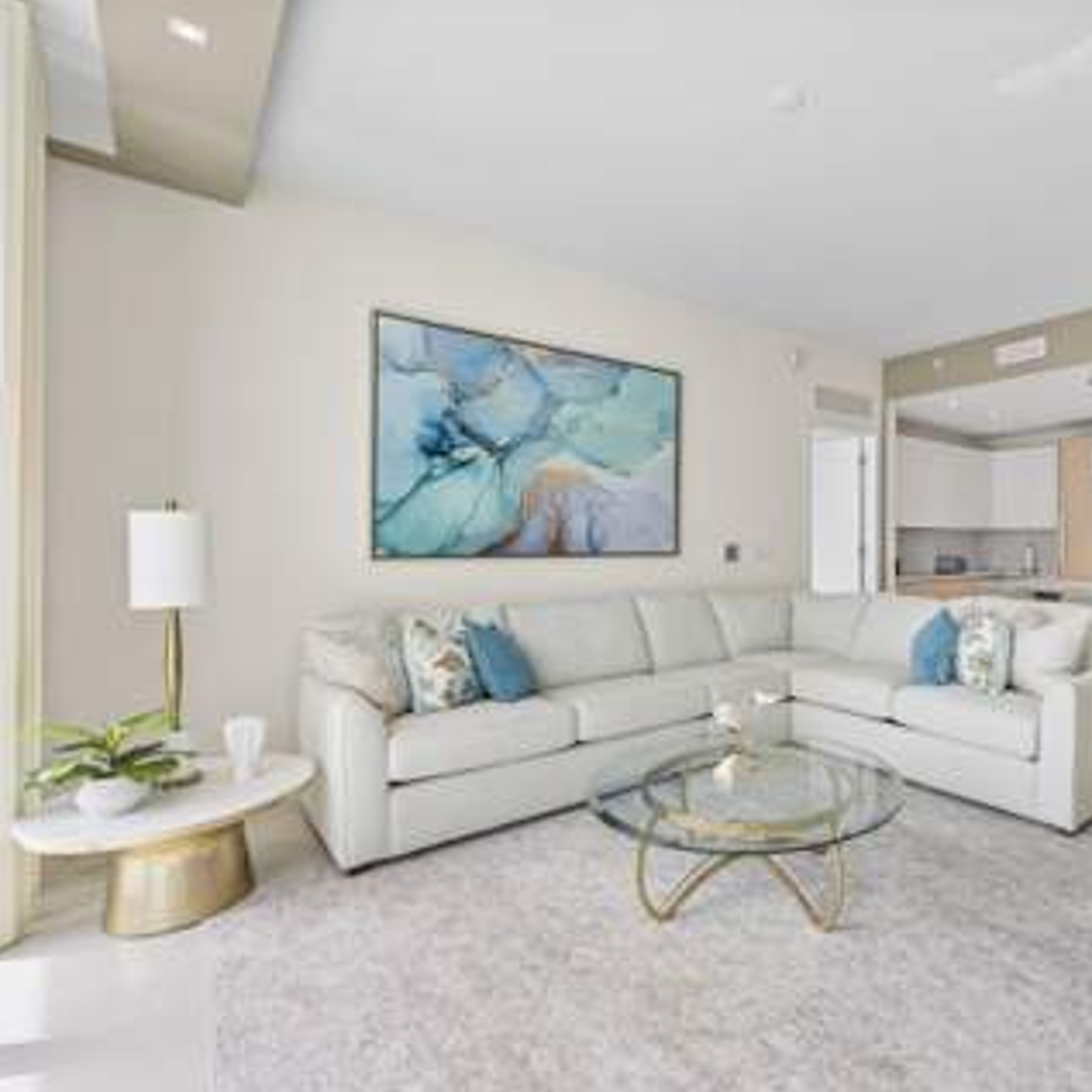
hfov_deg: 76.8
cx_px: 768
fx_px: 642
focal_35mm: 18
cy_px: 546
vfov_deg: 80.7
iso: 64
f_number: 8
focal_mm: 14
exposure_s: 1/4
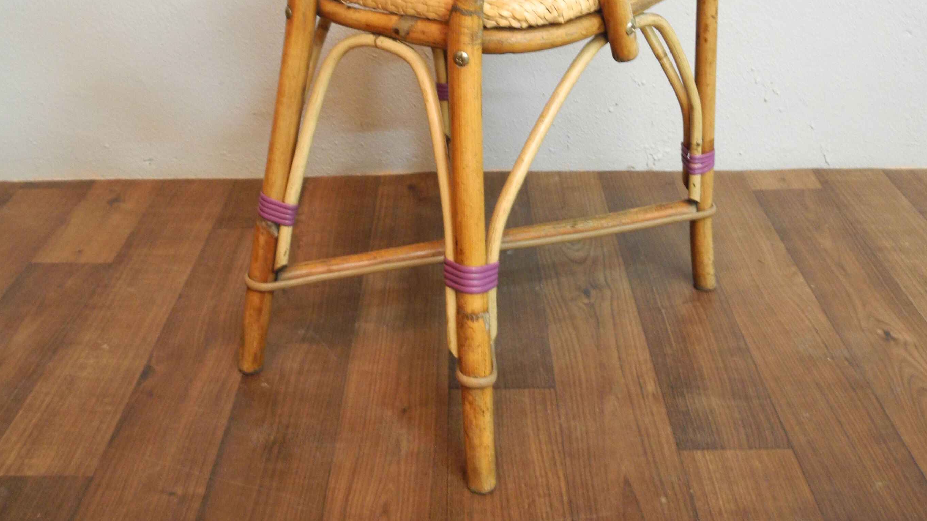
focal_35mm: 41
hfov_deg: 49.4
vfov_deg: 26.9
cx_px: 461
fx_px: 1008
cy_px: -33
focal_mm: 6
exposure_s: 1/3.8
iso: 400
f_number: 2.8
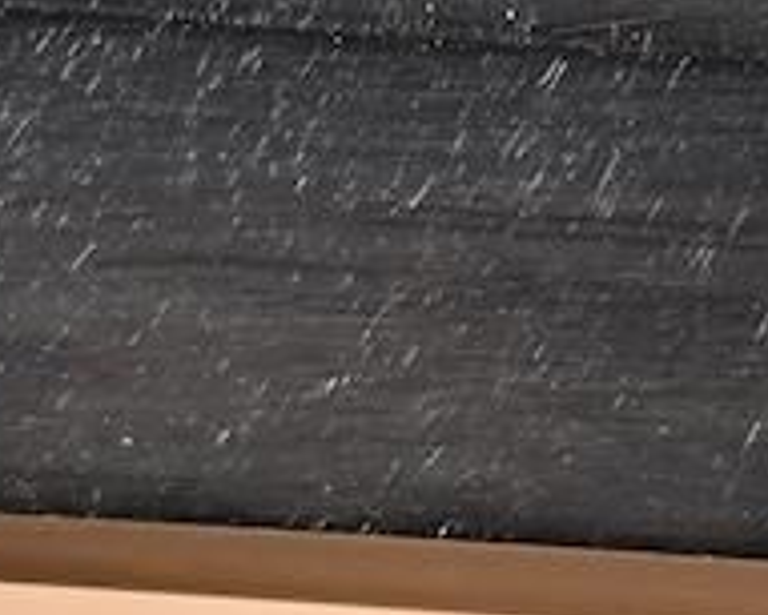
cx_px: 2626
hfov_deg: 1.9
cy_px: -320
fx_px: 22992
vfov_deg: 1.5
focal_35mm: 1011
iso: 100
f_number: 5.6
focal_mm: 98
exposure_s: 1/2
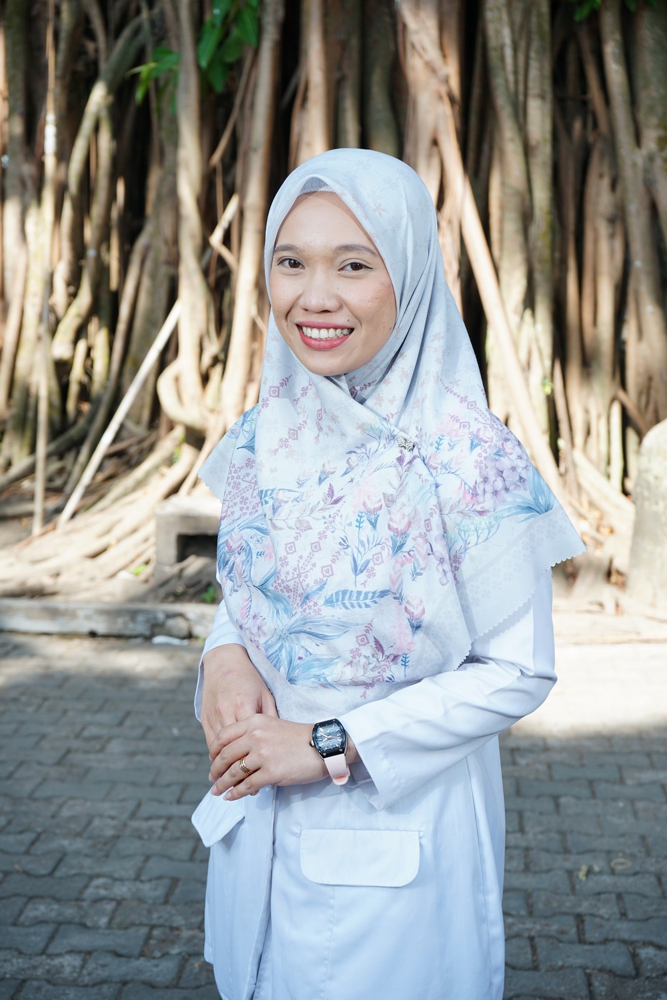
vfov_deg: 35.6
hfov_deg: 24.2
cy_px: 500
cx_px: 334
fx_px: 1556
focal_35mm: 56
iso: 160
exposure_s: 1/125
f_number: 6.3
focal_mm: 56
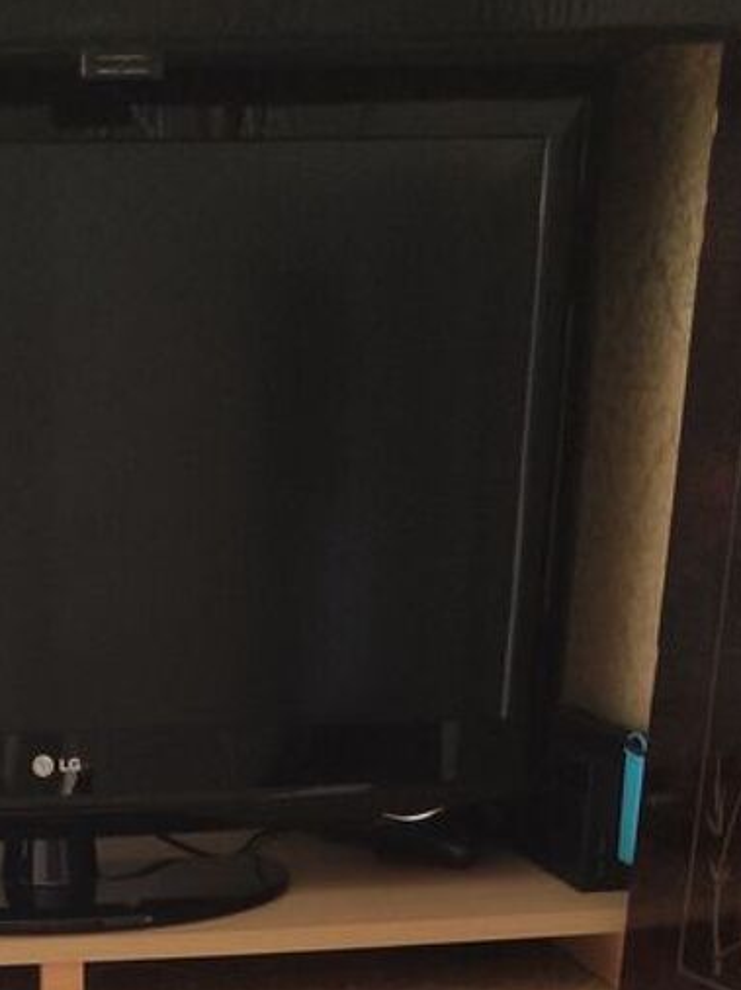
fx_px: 1885
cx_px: 4
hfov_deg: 21.5
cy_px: 1238
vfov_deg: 25.8
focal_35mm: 66
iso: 467
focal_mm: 5.43
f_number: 1.89
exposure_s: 1/25
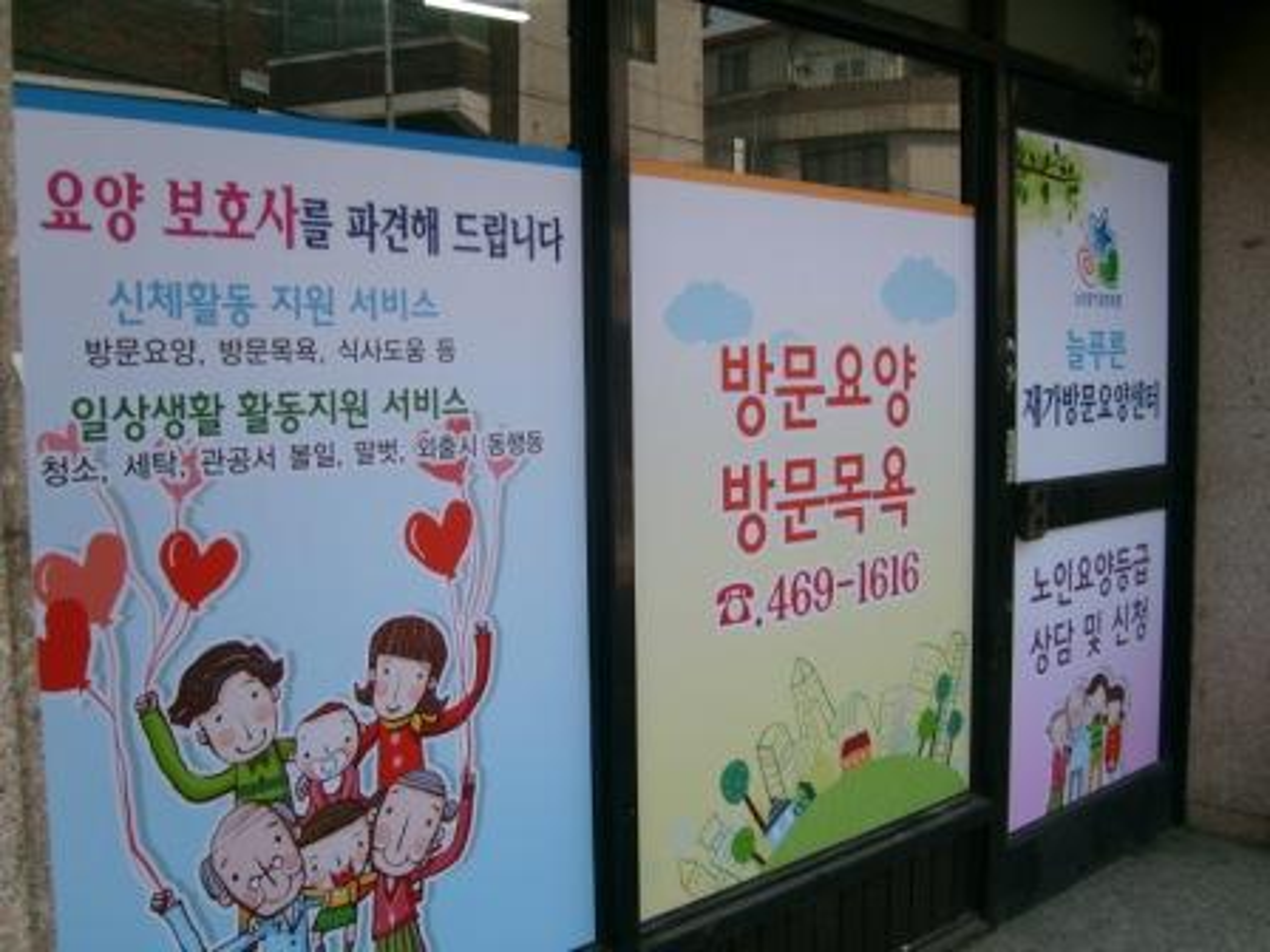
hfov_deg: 52.6
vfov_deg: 40.7
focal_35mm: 35
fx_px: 1284
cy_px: 476
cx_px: 635
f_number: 7.1
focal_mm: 5.8
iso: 80
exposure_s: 1/125
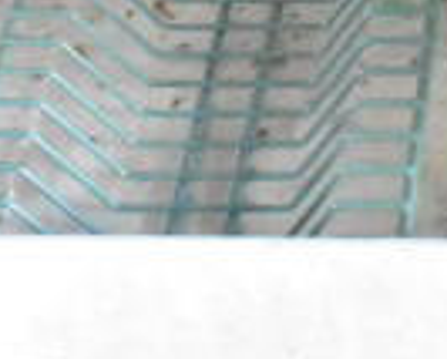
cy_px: -290
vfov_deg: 9.2
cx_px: 259
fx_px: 2137
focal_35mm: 161
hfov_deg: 11.9
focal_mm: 25
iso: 14400
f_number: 4
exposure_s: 1/40
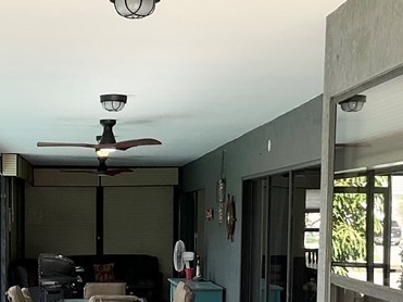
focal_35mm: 80
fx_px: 931
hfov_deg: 24.2
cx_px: 106
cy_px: 301
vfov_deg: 18.0
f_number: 1.8
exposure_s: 1/178
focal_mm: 3
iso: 20
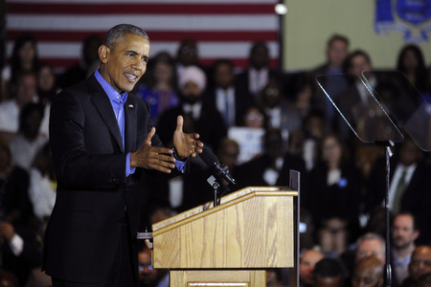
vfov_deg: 6.9
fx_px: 2394
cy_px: 144
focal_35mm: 200
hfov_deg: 10.3
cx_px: 216
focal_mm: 200
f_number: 4
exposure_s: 1/320
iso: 1600
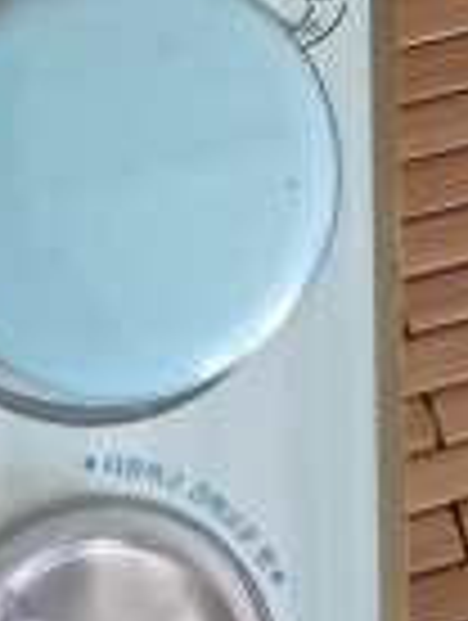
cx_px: 45
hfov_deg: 23.8
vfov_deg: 32.0
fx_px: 1078
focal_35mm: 60
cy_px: 230
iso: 640
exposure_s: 1/120
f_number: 1.8
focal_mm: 5.4
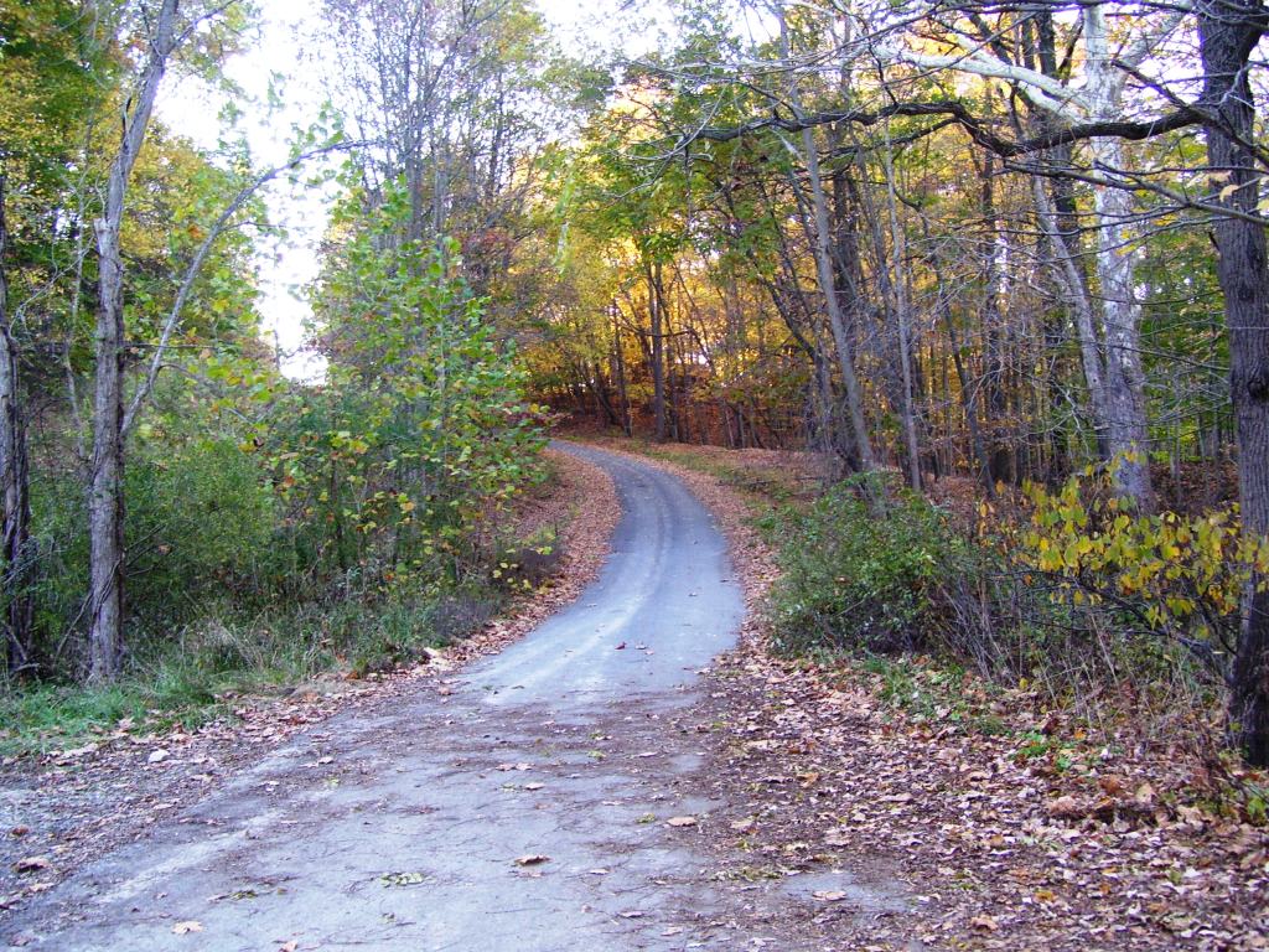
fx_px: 1356
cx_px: 634
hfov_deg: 50.1
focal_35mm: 37
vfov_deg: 38.7
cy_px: 476
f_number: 2.7
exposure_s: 1/60
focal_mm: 6
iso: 125
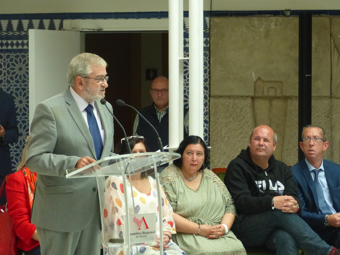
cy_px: 128
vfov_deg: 7.2
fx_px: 2033
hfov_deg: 9.6
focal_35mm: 207
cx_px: 170
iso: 800
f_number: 3.2
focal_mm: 37.3
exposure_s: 1/1000
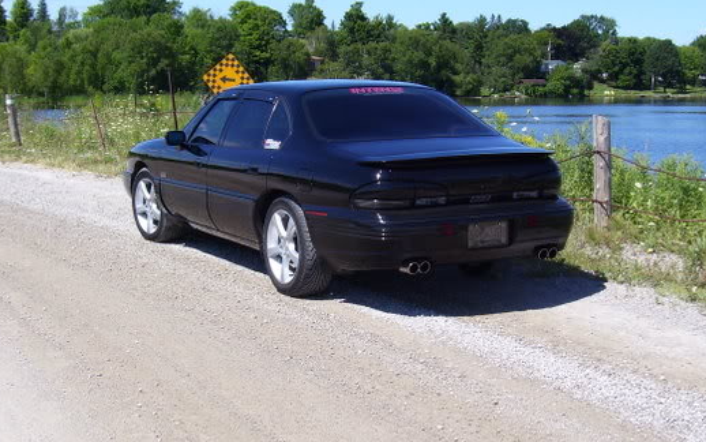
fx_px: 1058
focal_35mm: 55
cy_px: 216
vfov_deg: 23.6
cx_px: 327
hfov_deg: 36.9
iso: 80
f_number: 5.6
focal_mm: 7
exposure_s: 1/350
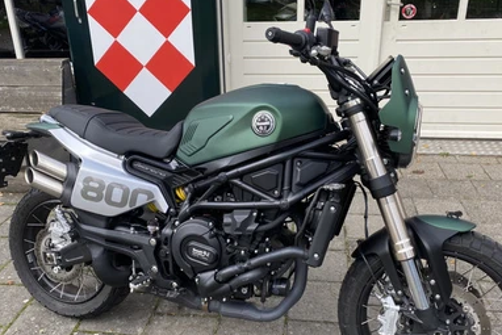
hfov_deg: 55.8
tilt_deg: -24.9
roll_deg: +0.9
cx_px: 250
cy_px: 208
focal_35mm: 34
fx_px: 474
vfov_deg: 38.7
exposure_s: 1/331
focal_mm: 4.25
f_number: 1.8
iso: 32
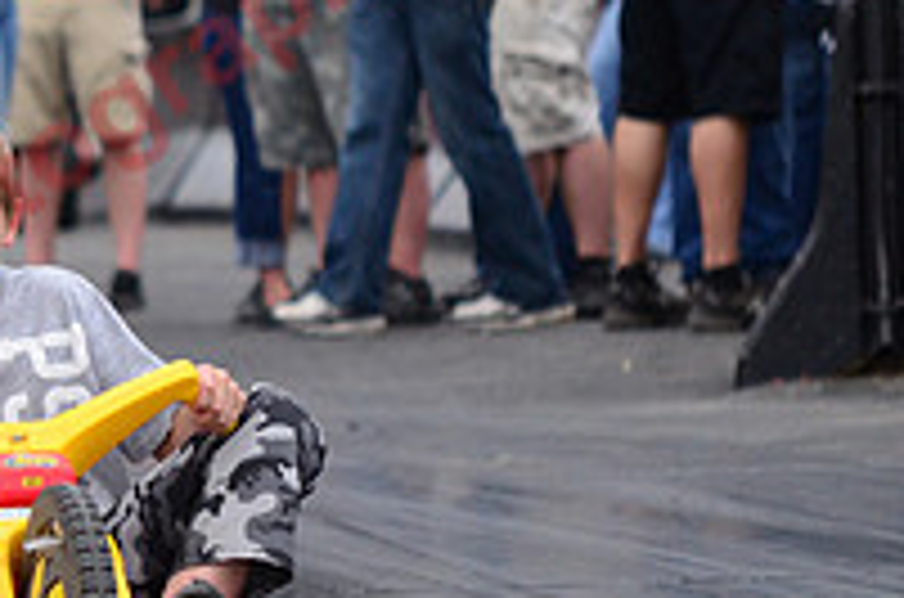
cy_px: 306
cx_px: -126
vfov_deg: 2.2
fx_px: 15693
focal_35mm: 626
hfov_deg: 3.3
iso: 1000
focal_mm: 145
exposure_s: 1/2500
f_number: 6.3
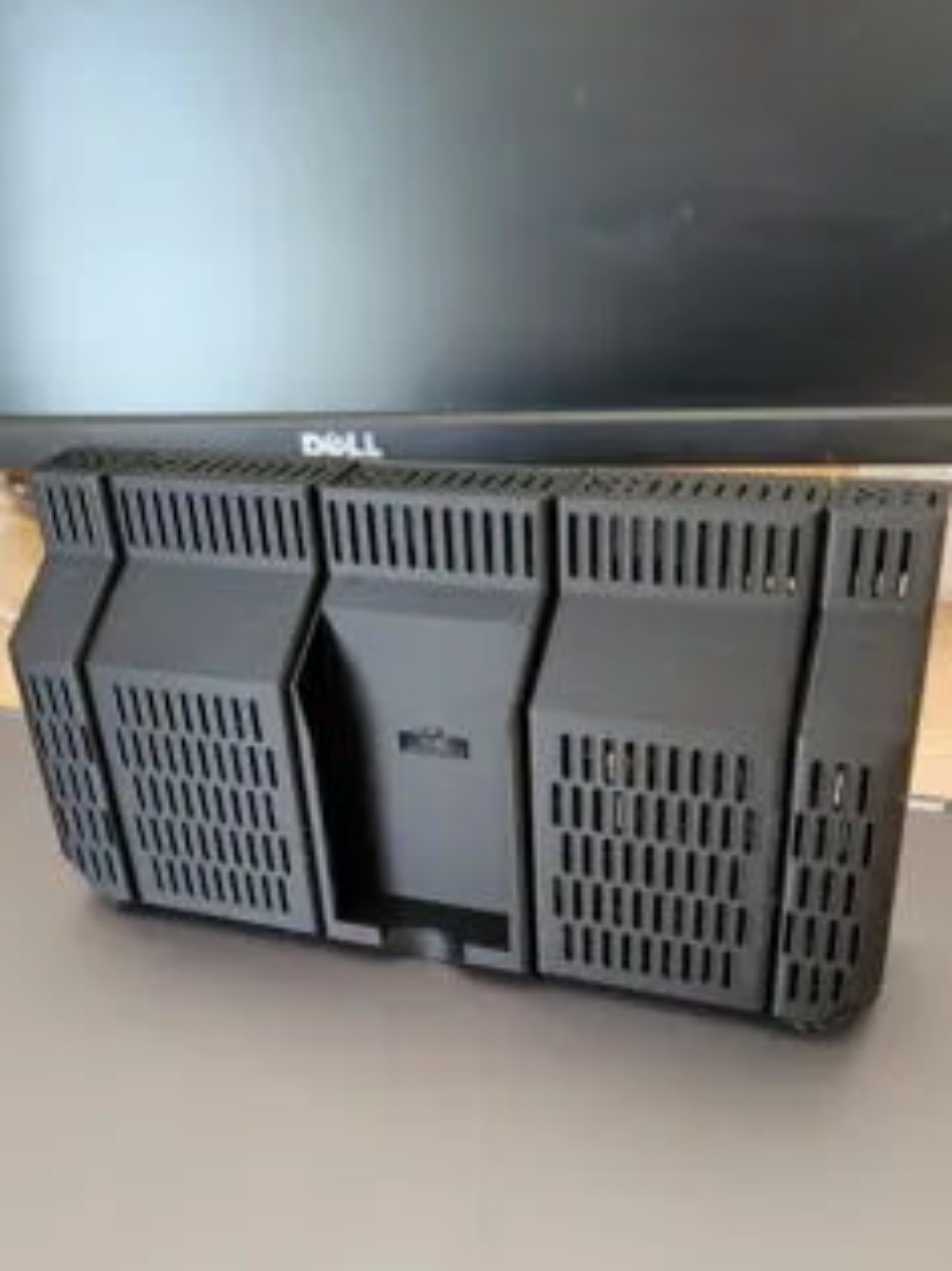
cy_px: 791
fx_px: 1211
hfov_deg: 42.9
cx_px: 464
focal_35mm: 33
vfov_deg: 54.8
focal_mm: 5.4
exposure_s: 1/100
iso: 250
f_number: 1.8
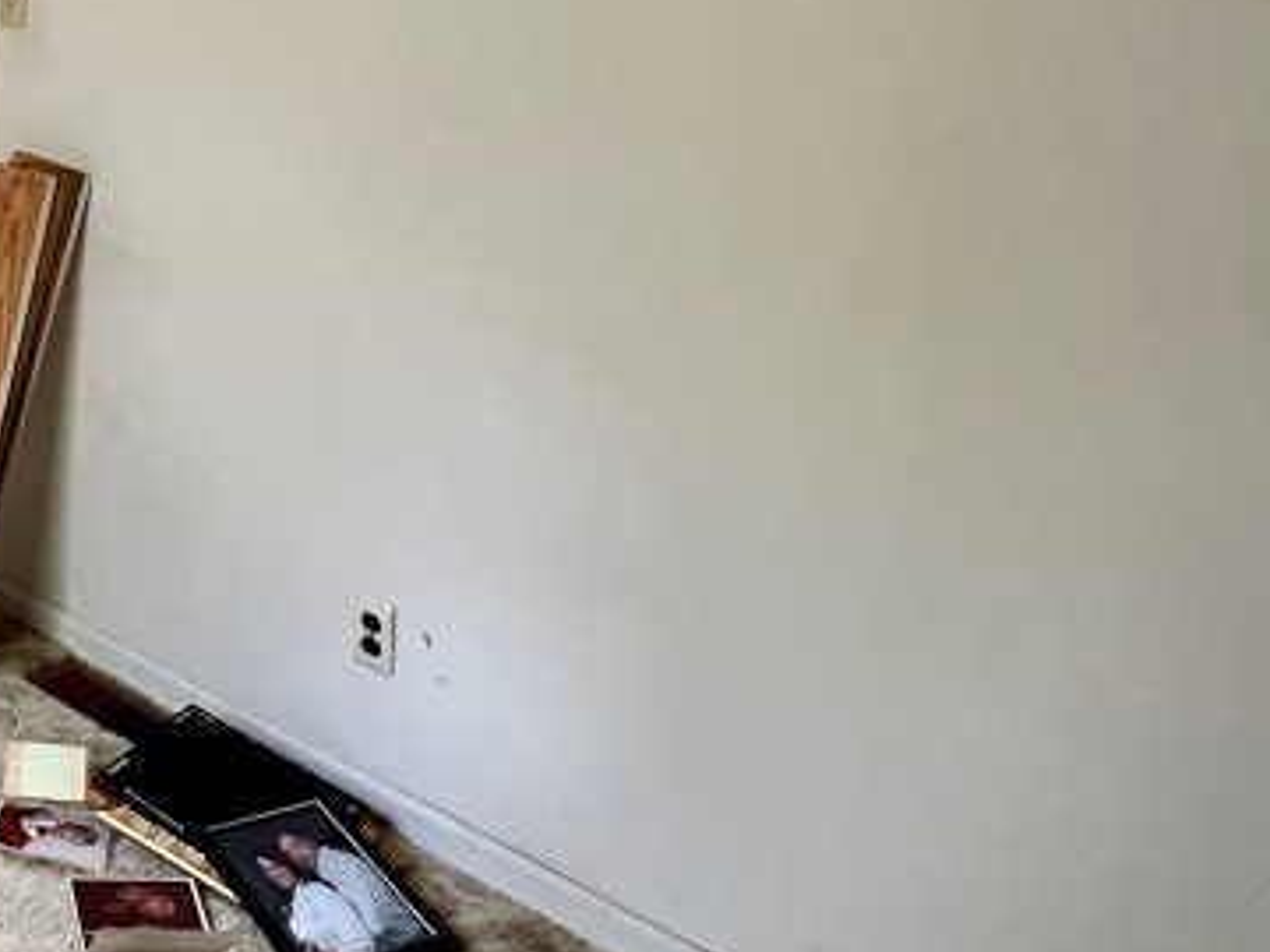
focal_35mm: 37
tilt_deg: -4.1
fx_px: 1357
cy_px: 88
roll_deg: -2.3
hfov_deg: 39.6
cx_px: -166
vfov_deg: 36.2
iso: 200
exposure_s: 1/99
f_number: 1.8
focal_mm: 1.57
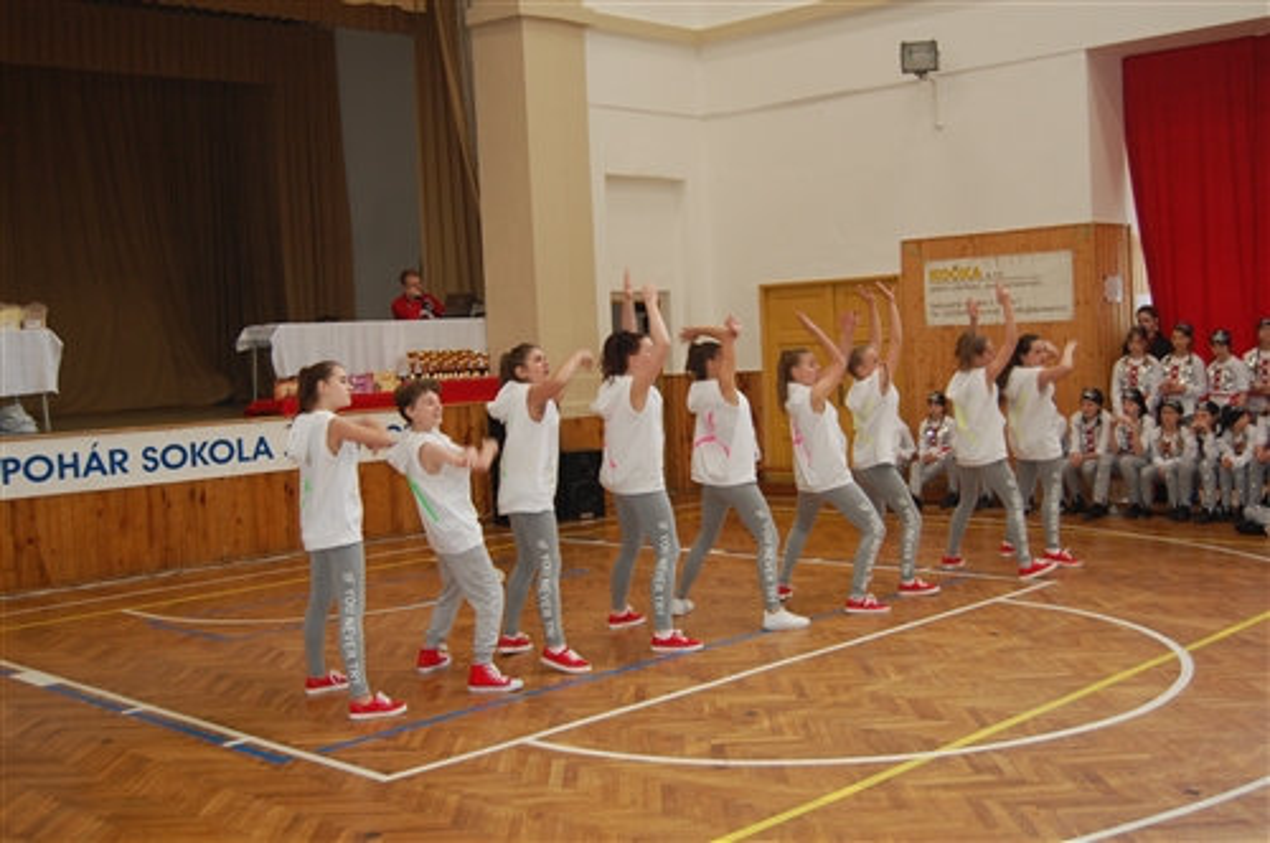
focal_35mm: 42
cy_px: 422
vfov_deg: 31.8
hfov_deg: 46.5
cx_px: 635
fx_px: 1480
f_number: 4.2
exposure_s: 1/60
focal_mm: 28
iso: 400
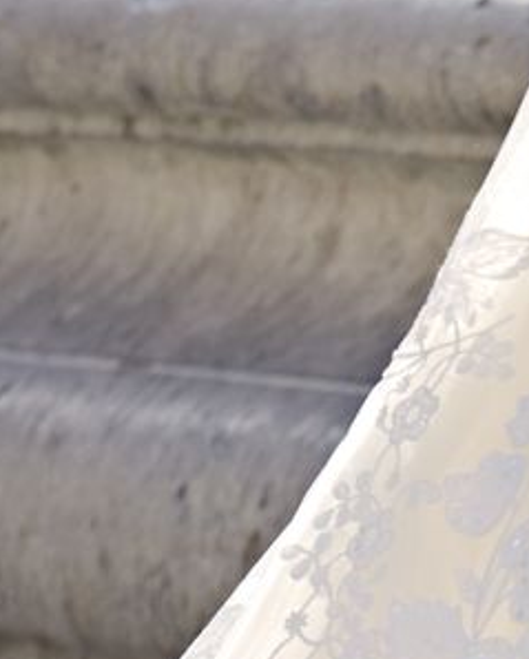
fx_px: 15359
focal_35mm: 786
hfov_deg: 2.0
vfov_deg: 2.5
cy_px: 133
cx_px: 839
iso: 400
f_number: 7.1
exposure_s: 1/500
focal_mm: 185
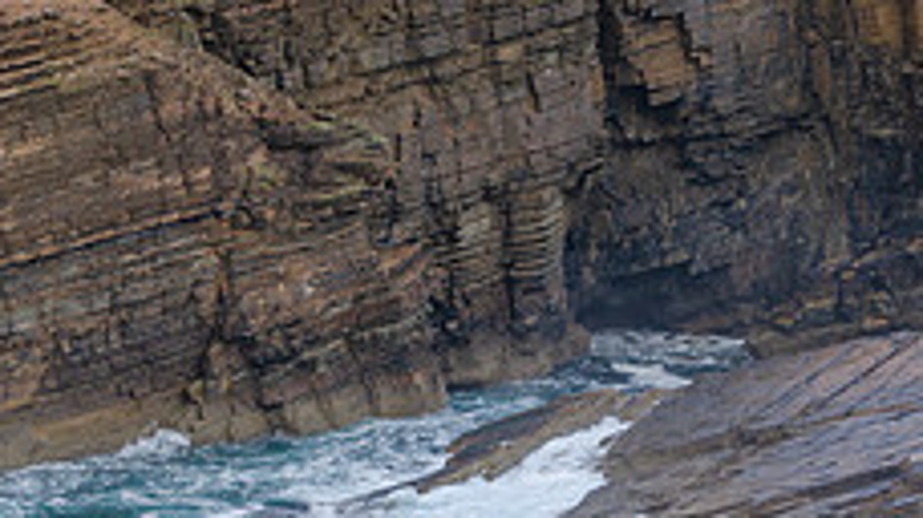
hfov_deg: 9.8
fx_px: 5357
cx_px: 737
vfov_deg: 5.5
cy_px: 97
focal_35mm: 219
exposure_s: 1/125
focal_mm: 55
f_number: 8
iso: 100
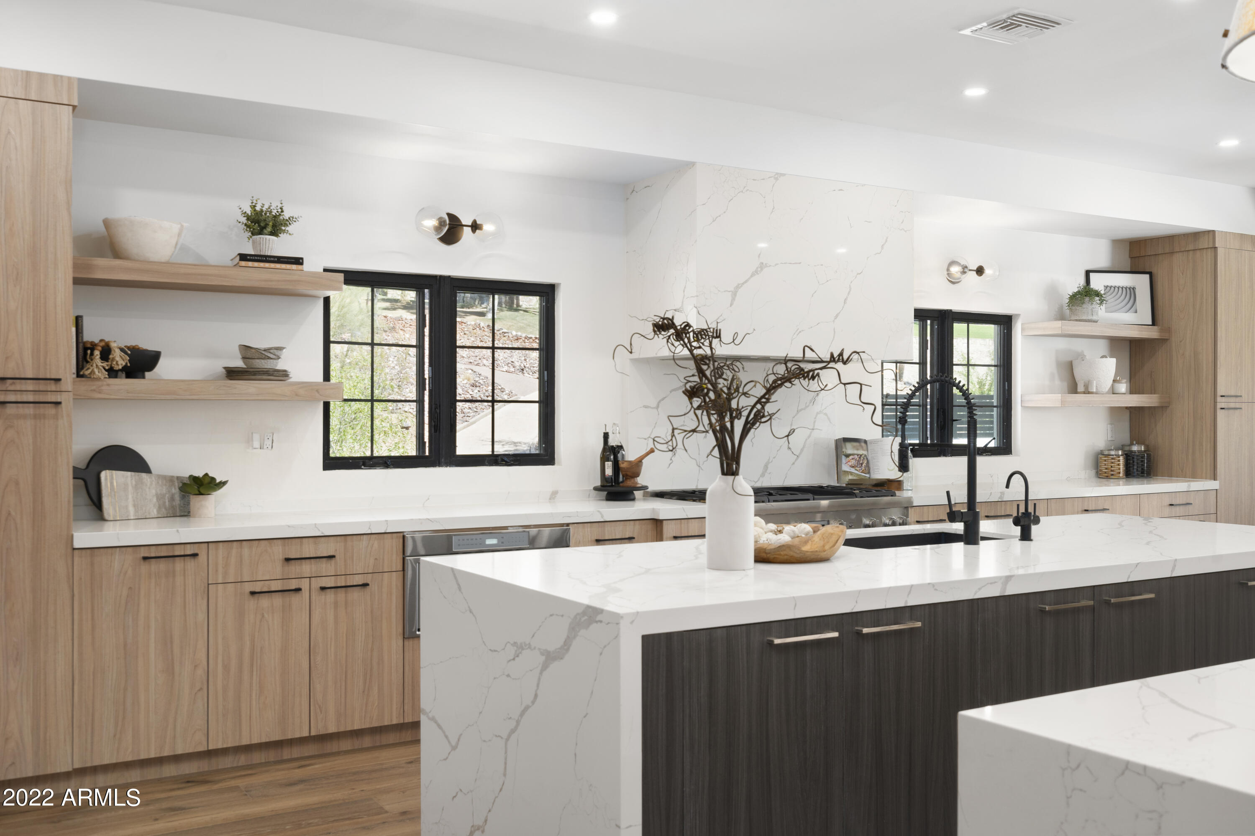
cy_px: 418
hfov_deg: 55.8
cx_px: 628
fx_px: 1185
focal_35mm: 34
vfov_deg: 38.9
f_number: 8
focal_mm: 34
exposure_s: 1/4
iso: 400
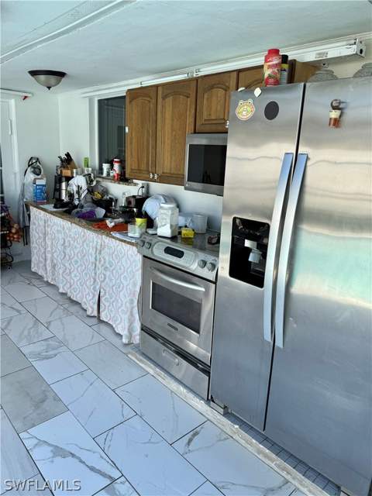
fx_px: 344
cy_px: 248
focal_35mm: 24
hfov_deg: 56.8
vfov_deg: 71.6
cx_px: 186
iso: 80
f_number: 1.78
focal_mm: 6.76
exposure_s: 1/1091
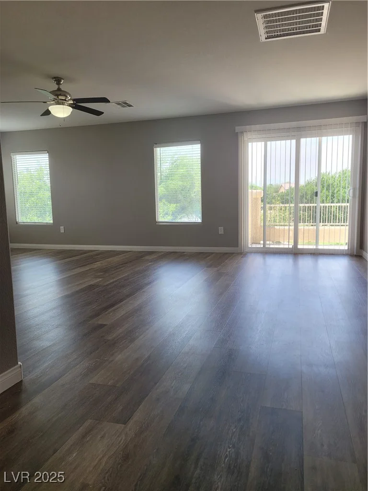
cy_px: 246
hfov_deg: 53.1
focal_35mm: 26
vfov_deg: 67.3
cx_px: 184
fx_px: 369
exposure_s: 1/184
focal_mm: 5.4
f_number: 1.8
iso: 40
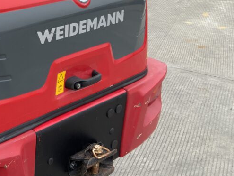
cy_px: 22
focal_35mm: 60
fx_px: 405
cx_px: 1
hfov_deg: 30.0
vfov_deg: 23.8
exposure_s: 1/122
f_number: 1.8
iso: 25
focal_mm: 3
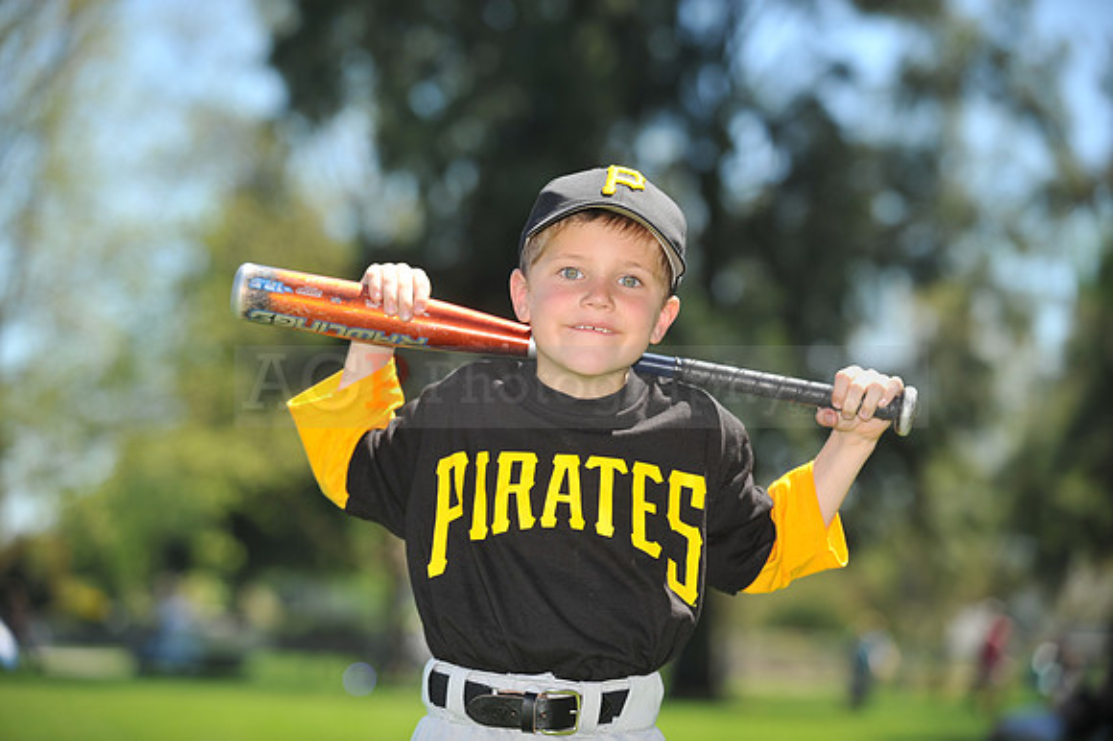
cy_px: 370
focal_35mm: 112
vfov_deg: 12.2
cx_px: 556
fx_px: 3461
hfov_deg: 18.3
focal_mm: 112
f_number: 4
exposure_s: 1/1000
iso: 200
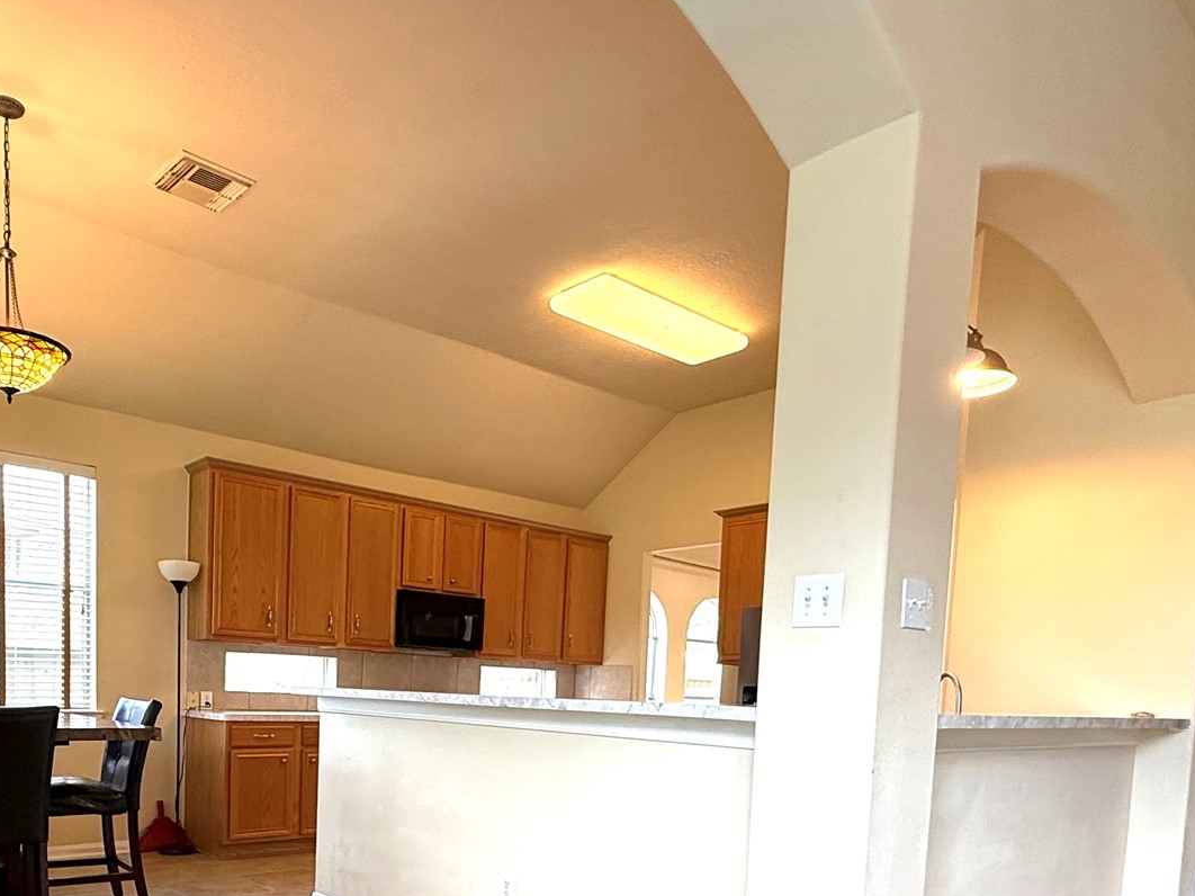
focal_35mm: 27
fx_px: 932
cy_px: 764
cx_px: 443
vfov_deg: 47.4
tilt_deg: -4.2
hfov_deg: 64.3
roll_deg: -2.0
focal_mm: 2.22
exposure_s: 1/120
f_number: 2.2
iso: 125
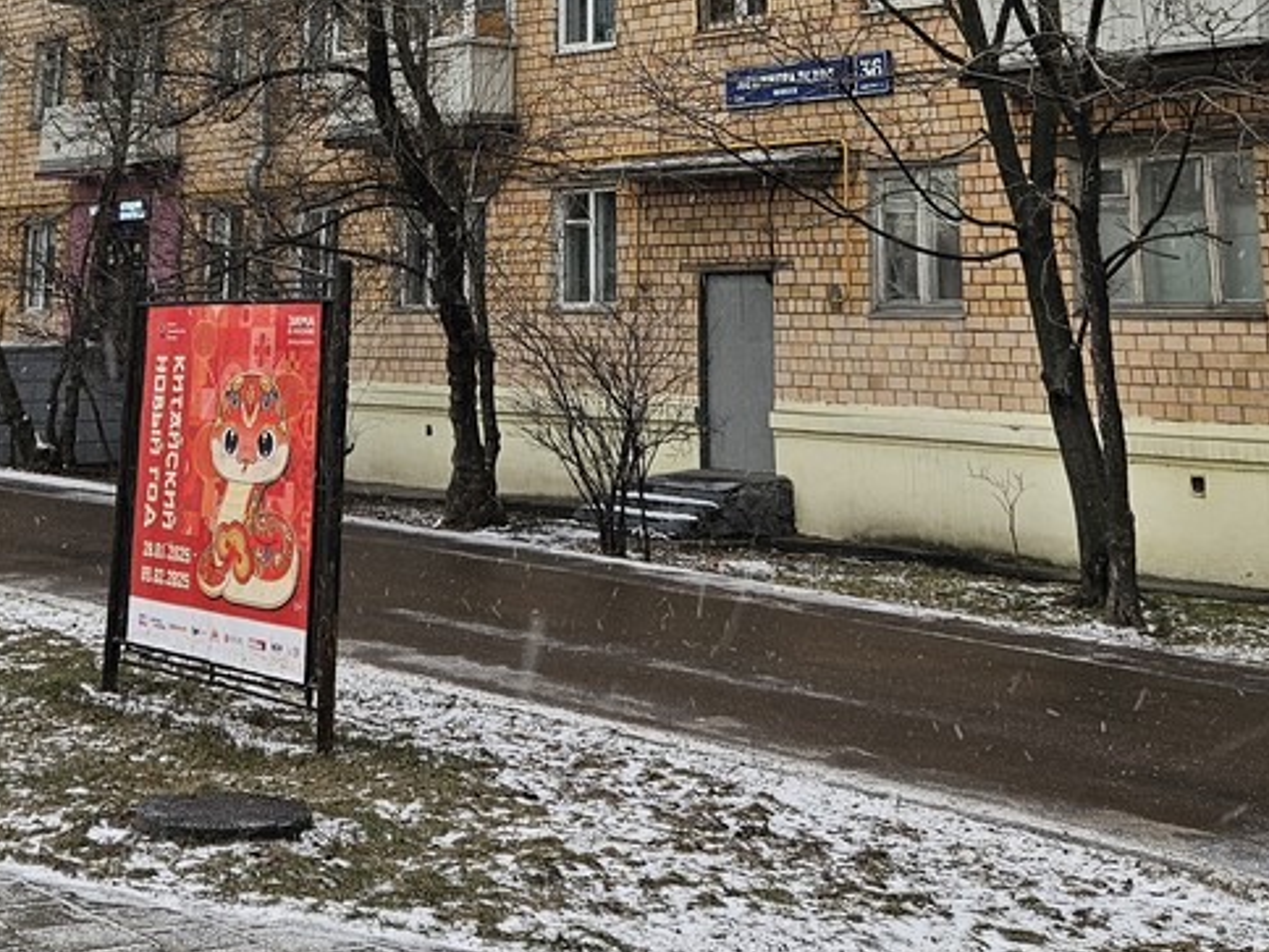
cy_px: -155
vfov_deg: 23.7
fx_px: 2090
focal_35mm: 57
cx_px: 459
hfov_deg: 33.6
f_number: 1.8
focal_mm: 5.4
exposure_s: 1/100
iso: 32
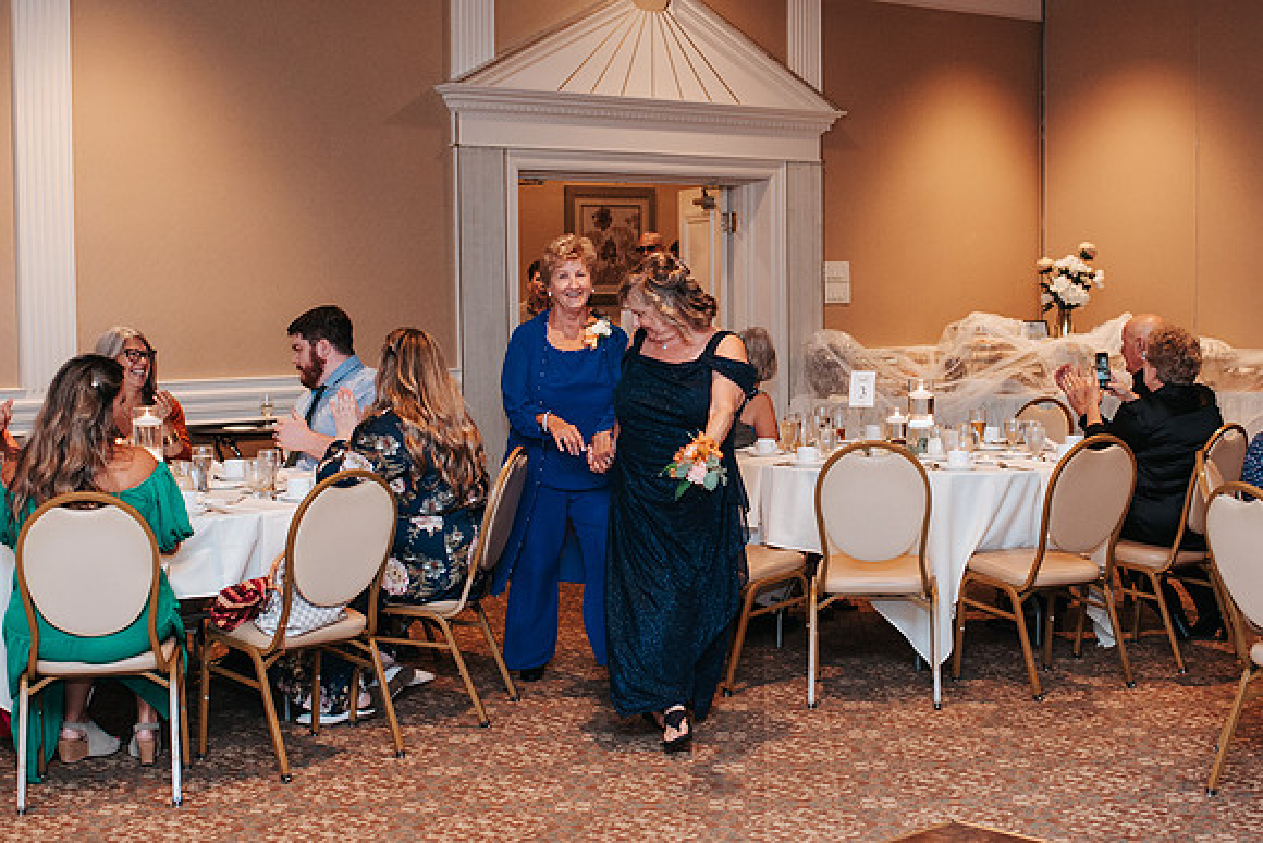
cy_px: 407
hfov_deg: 33.5
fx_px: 2094
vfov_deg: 22.8
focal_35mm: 60
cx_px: 698
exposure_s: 1/160
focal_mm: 35
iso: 1000
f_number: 2.8
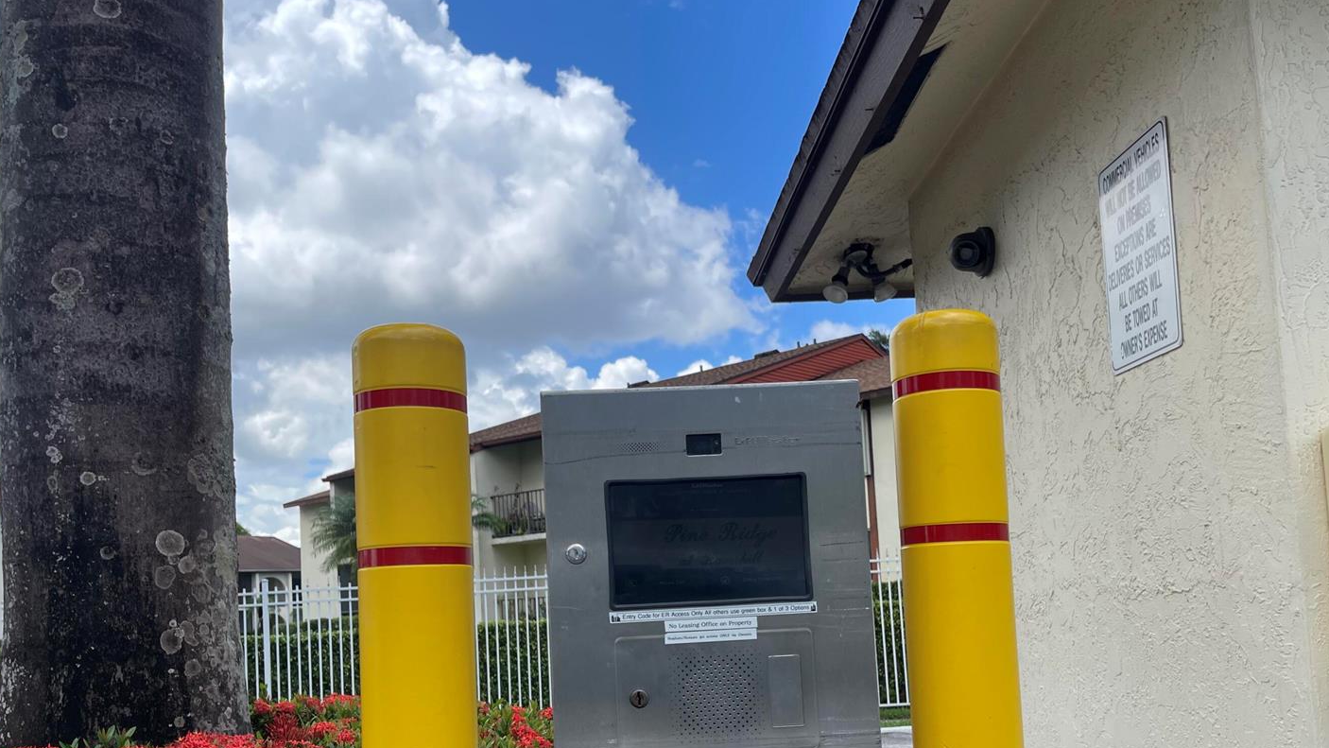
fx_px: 1092
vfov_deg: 37.1
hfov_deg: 62.5
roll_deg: +0.9
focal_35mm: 31
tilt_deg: +3.2
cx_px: 713
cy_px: 533
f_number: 1.6
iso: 32
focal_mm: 5.1
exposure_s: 1/2387
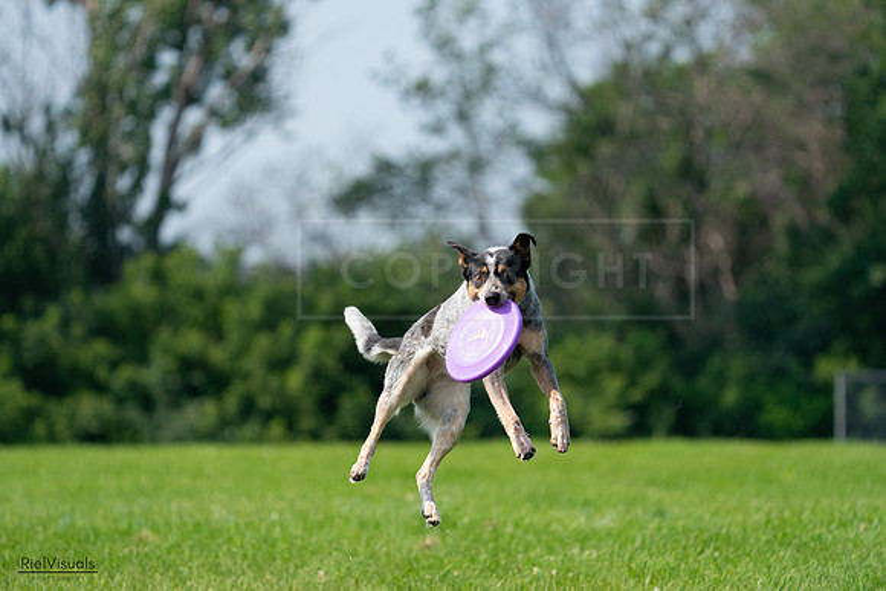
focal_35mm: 277
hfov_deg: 7.4
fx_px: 6819
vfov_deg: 5.0
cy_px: 296
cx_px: 443
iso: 1250
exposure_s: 1/4000
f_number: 5.6
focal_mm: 277
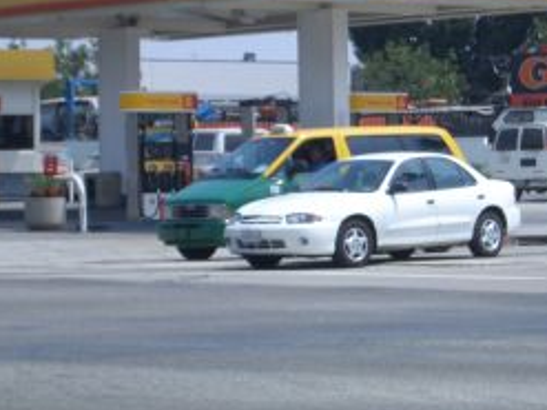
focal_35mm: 170
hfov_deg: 11.6
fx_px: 2685
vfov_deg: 8.7
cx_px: 350
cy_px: 129
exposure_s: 1/640
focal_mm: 17.4
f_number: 4.8
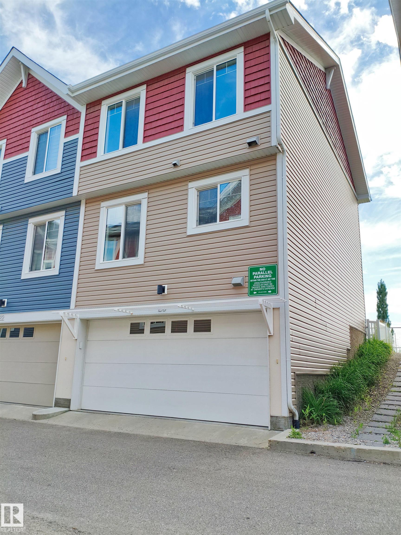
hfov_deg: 53.1
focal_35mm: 26
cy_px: 268
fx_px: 402
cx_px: 200
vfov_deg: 67.3
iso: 80
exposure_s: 1/1877
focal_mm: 4.9
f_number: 1.5
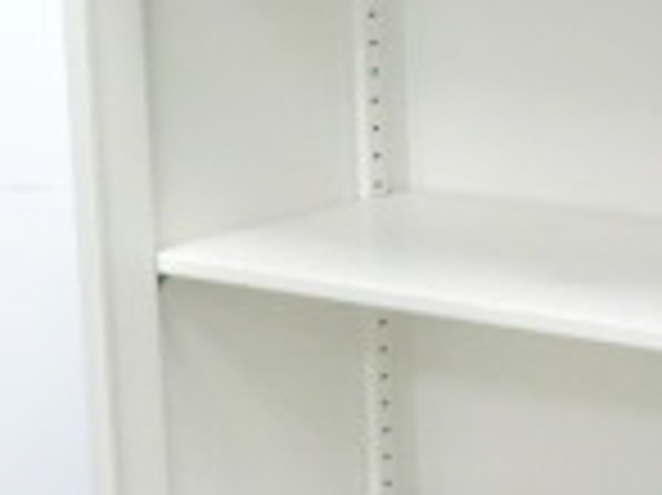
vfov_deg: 8.9
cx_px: 752
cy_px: 428
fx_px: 3172
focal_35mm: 166
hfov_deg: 11.7
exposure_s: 1/40
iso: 800
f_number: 3.9
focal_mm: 6.9
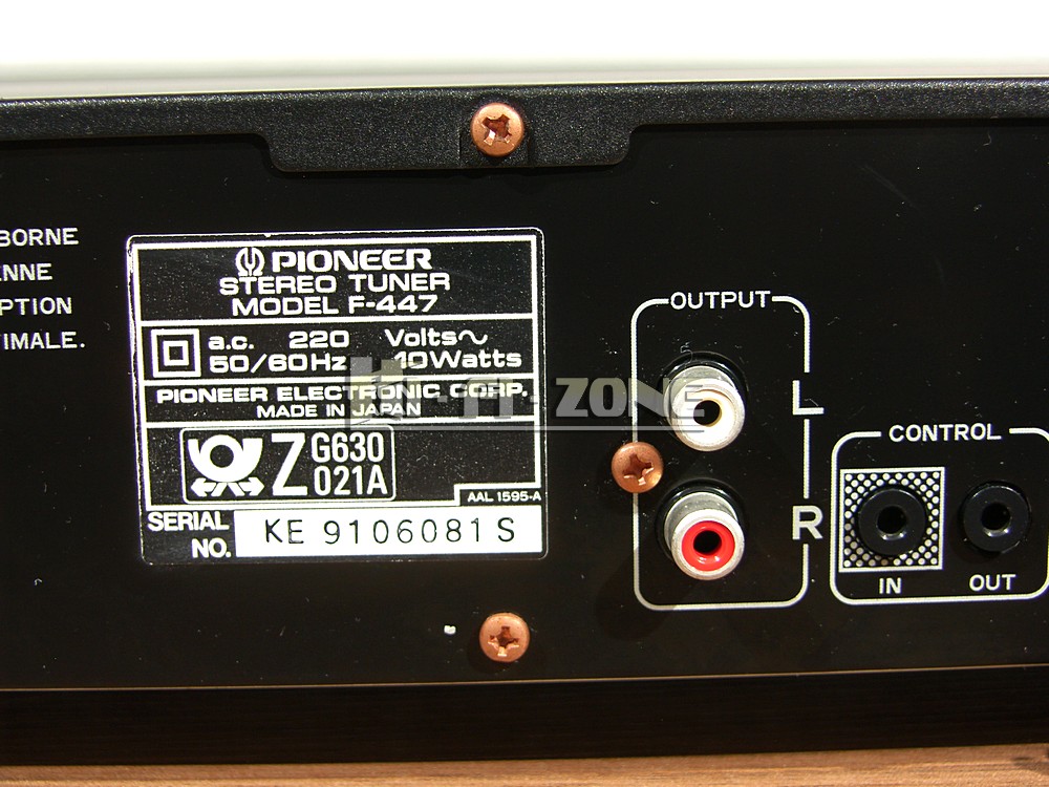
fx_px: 1970
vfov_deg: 22.6
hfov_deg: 29.8
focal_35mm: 65
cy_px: 394
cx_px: 524
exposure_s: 1/60
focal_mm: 16.7
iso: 50
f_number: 2.8
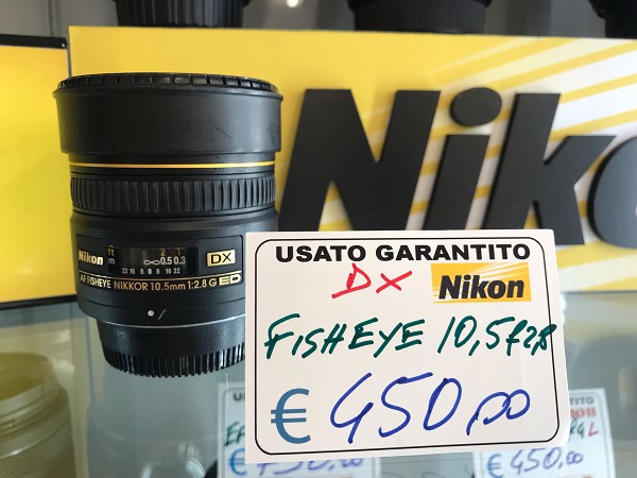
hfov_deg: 63.4
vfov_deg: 49.7
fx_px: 515
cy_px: 239
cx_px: 318
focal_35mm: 28
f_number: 1.8
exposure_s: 1/50
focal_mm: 3.99
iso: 32
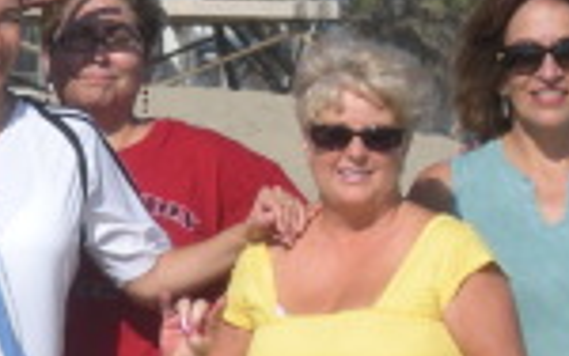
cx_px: -42
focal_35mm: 451
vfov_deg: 2.9
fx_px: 6999
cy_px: 545
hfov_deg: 4.6
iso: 64
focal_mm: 17.4
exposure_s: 1/615
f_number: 5
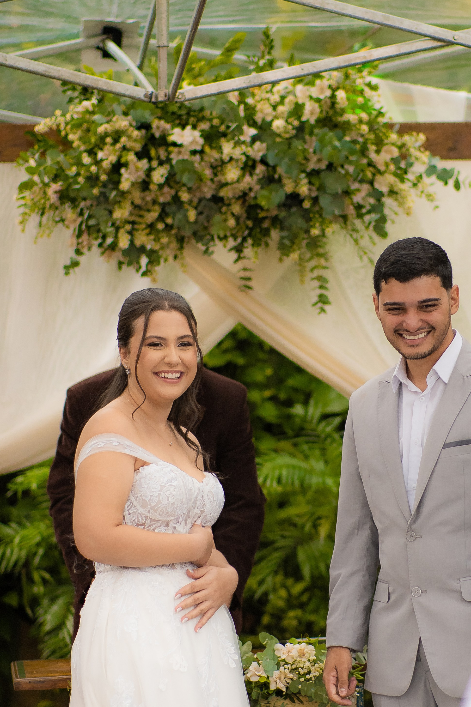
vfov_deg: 17.2
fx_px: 2335
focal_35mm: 119
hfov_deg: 11.5
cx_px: 321
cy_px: 401
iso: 500
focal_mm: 56
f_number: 1.4
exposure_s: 1/2500
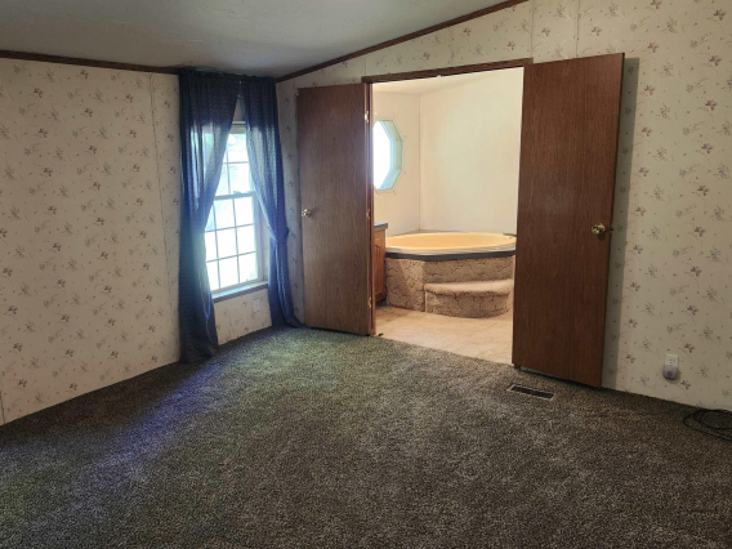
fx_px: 571
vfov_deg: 51.3
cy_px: 265
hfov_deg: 65.3
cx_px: 346
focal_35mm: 27
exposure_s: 1/120
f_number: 1.8
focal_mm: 5.54
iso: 800
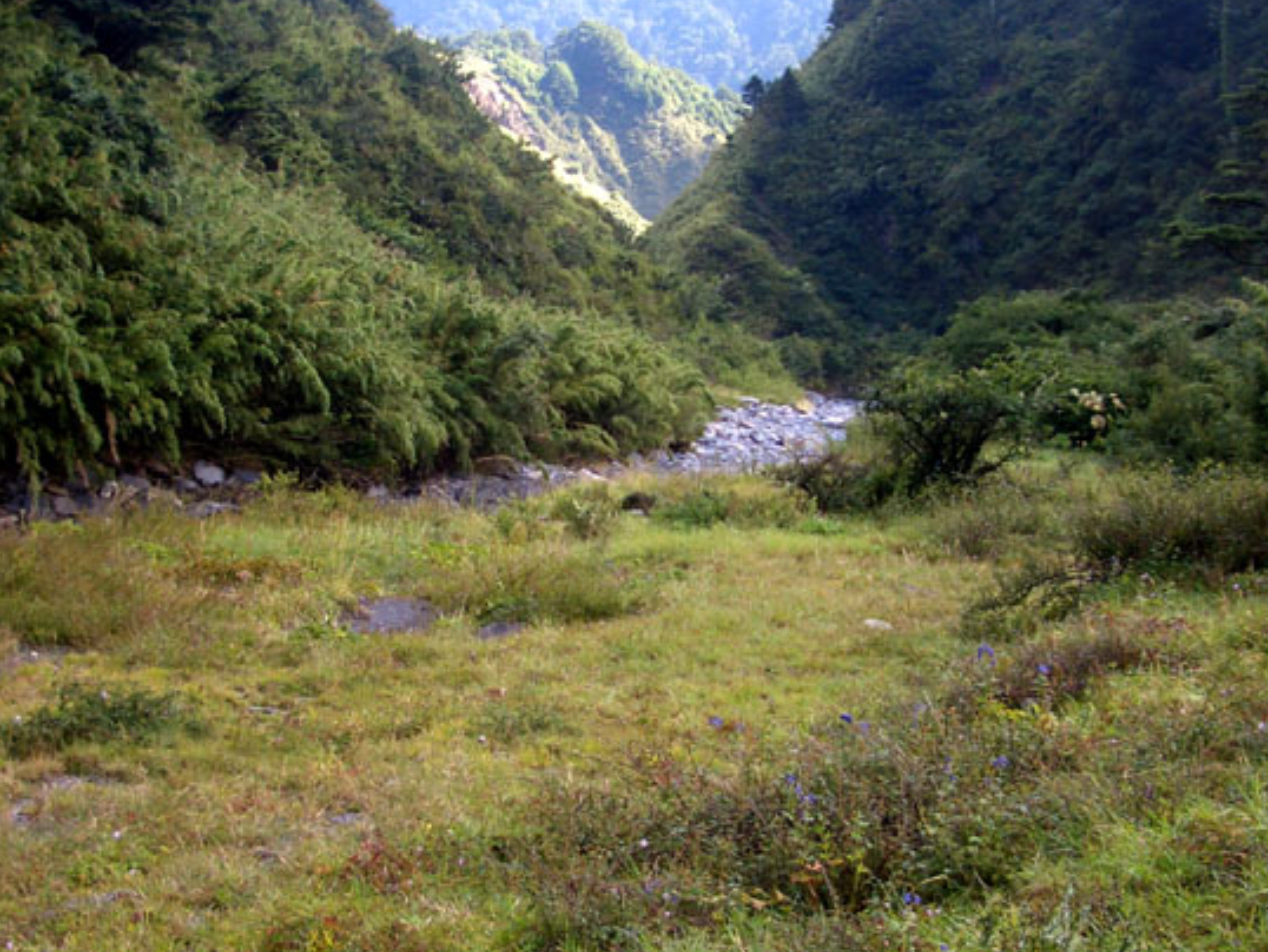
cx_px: 658
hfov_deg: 36.8
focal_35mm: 52
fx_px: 1906
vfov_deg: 28.0
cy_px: 412
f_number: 2.6
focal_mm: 5.8
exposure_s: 1/125
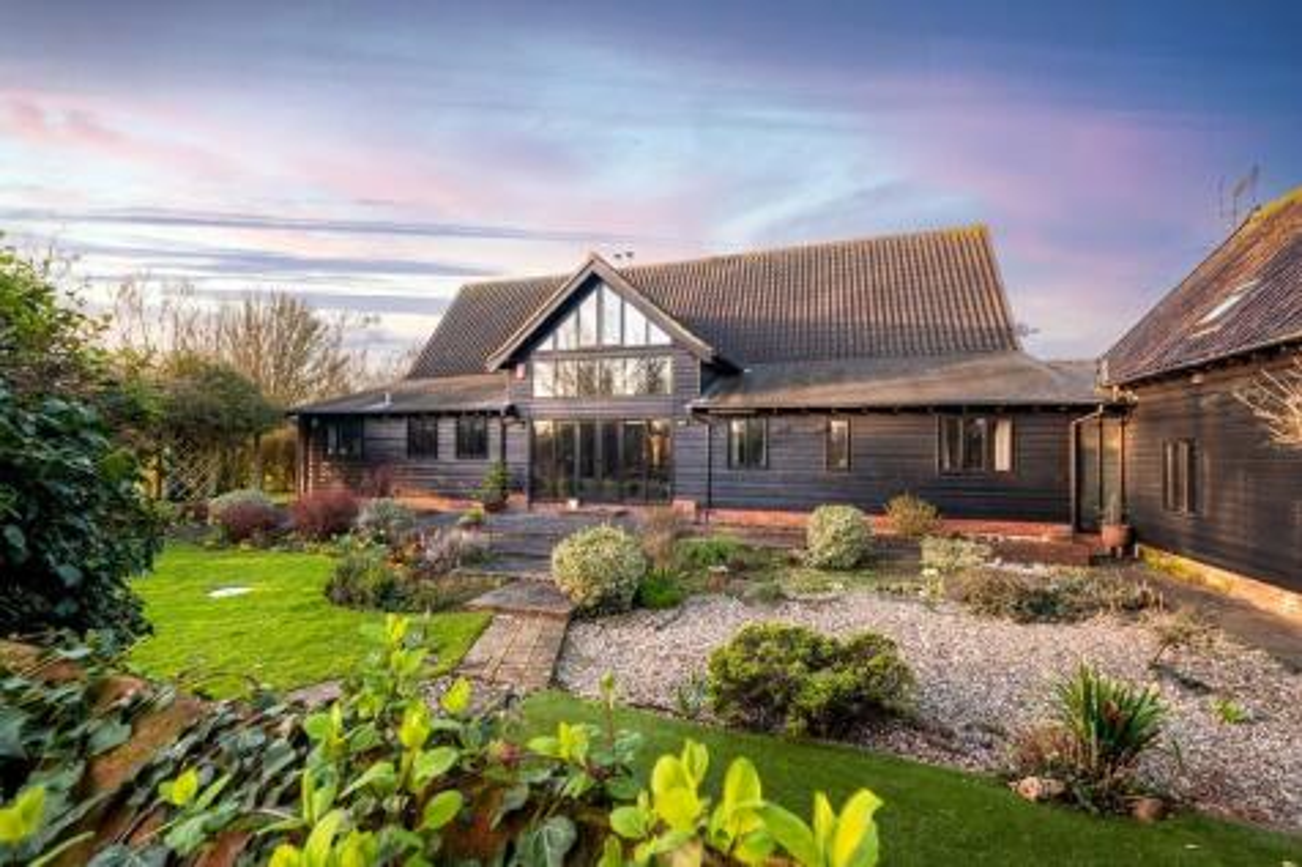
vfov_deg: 81.2
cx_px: 651
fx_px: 506
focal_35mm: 14
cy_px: 434
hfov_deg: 104.3
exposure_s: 1/125
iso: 160
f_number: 9
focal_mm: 9.2
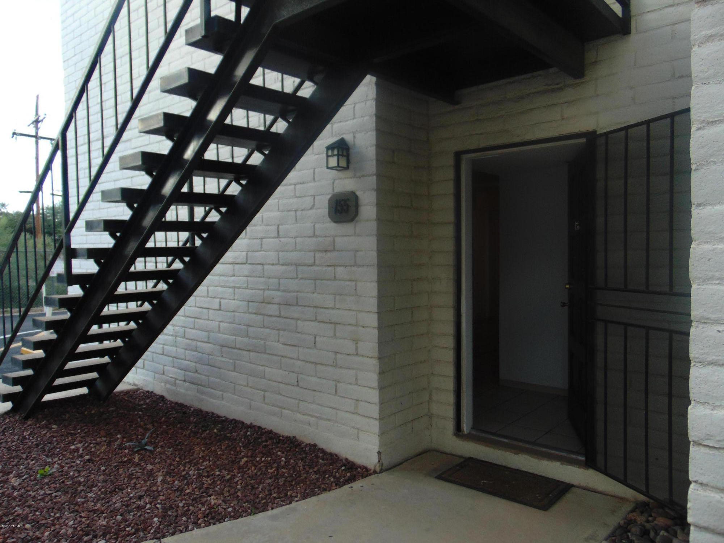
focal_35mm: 25
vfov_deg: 54.9
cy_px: 272
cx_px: 362
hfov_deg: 69.4
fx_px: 523
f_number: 3
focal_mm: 4.5
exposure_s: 1/160
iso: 80
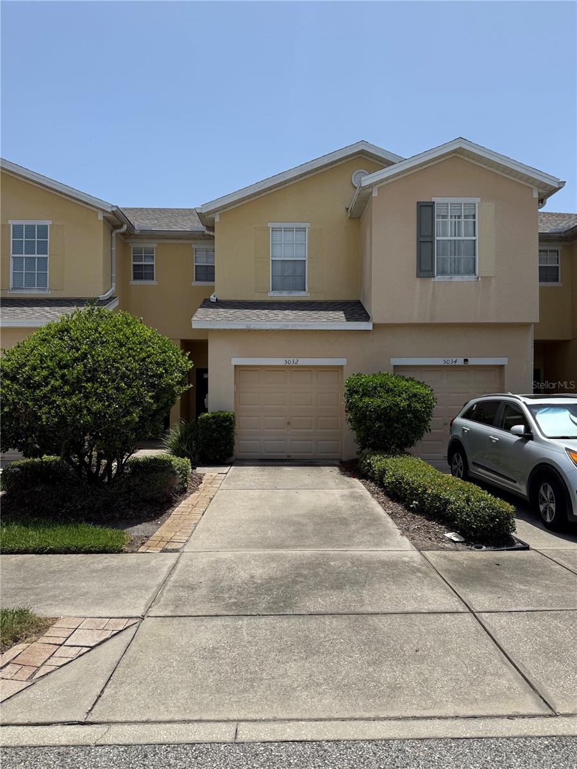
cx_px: 288
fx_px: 533
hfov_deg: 56.8
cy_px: 384
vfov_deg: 71.6
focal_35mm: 24
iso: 80
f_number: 1.78
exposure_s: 1/6173
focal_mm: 6.76
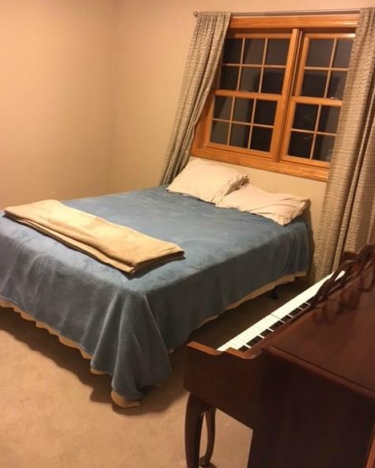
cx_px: 188
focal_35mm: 31
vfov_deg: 57.1
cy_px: 251
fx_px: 430
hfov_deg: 47.2
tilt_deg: -18.7
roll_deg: -5.5
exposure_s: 1/15
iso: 250
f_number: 2.2
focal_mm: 4.15
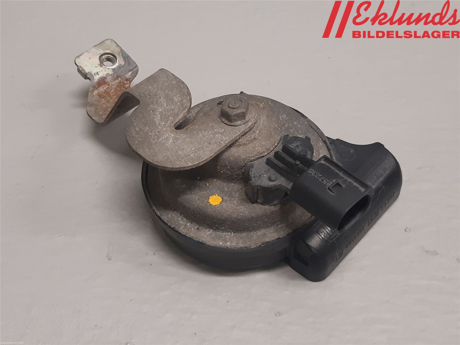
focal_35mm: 26
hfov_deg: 67.3
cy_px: 172
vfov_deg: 53.1
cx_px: 230
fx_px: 346
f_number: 1.7
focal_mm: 3.93
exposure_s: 1/50
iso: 160
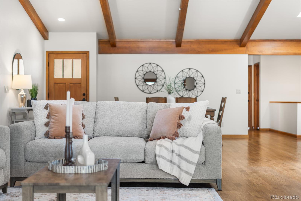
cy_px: 100
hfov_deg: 39.6
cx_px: 150
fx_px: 418
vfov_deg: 27.0
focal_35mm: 50
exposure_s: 1/15
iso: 100
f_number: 1.8
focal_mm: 50
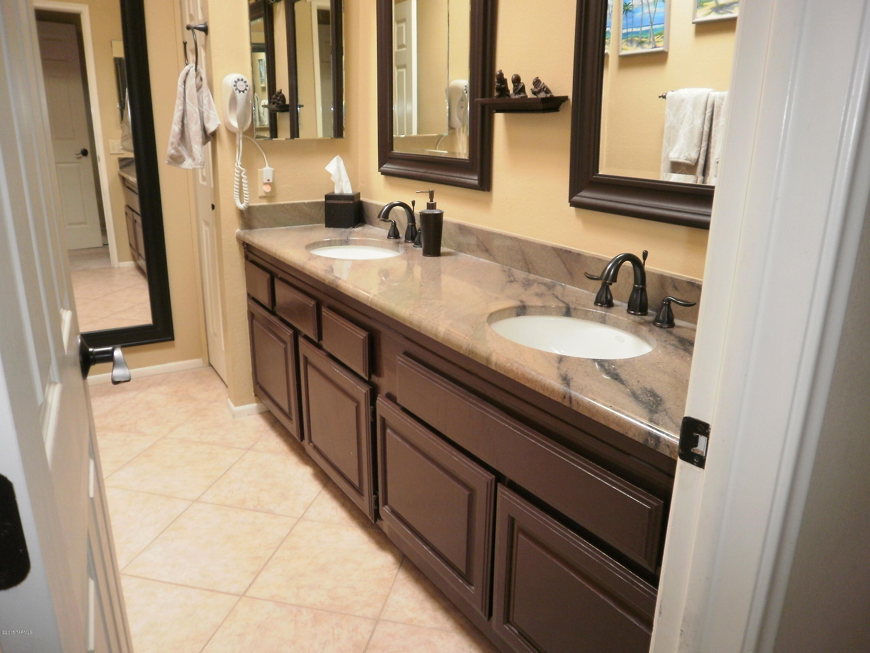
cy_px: 326
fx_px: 653
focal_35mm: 26
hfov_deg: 67.3
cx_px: 435
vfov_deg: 53.1
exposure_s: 1/25
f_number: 2.6
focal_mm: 4.65
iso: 125
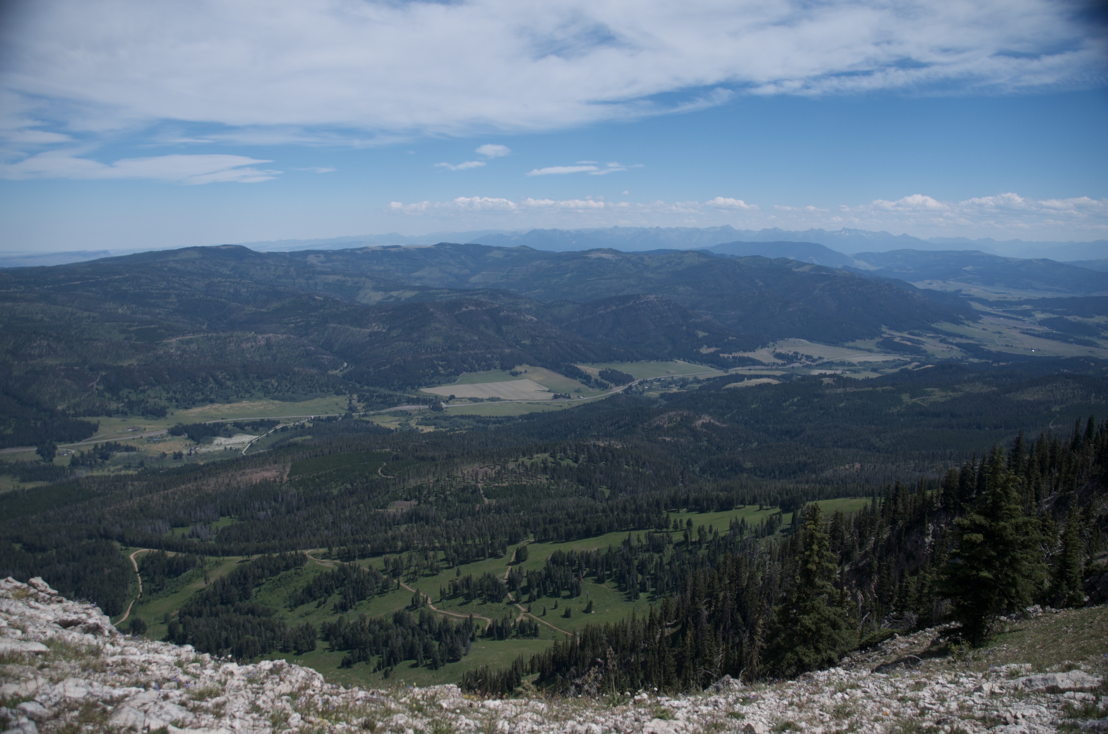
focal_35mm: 27
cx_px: 554
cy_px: 367
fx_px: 829
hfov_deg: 67.5
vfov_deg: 47.7
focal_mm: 18
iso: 100
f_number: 3.5
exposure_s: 1/800
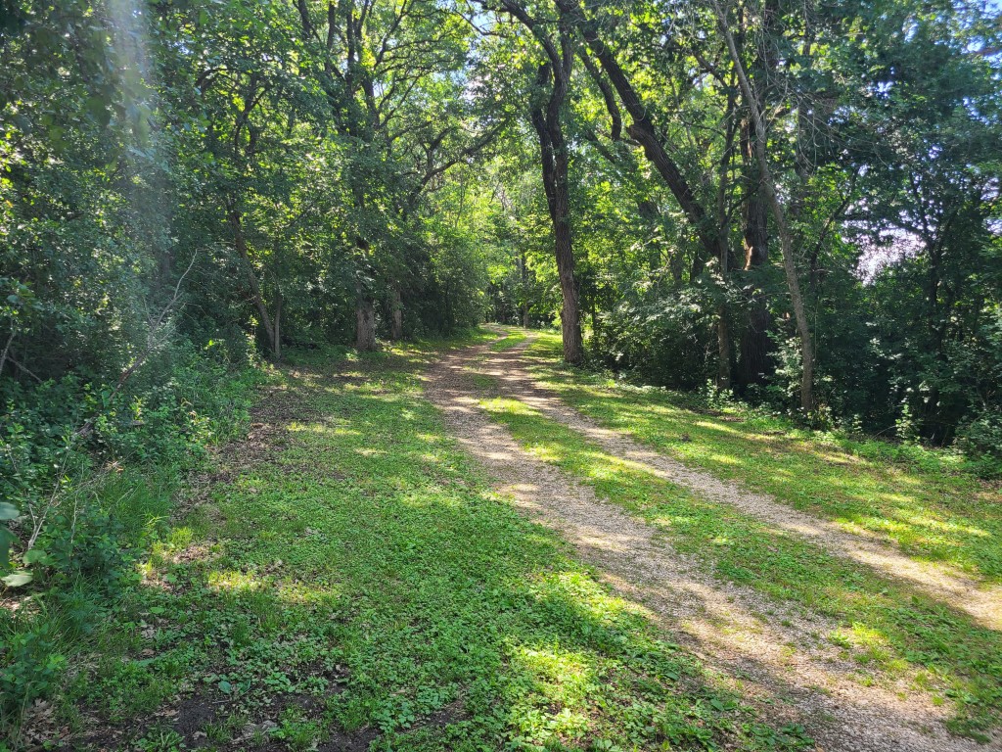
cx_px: 501
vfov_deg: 53.1
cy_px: 376
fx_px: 753
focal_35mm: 26
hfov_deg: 67.3
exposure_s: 1/153
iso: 40
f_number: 1.8
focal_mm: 5.4
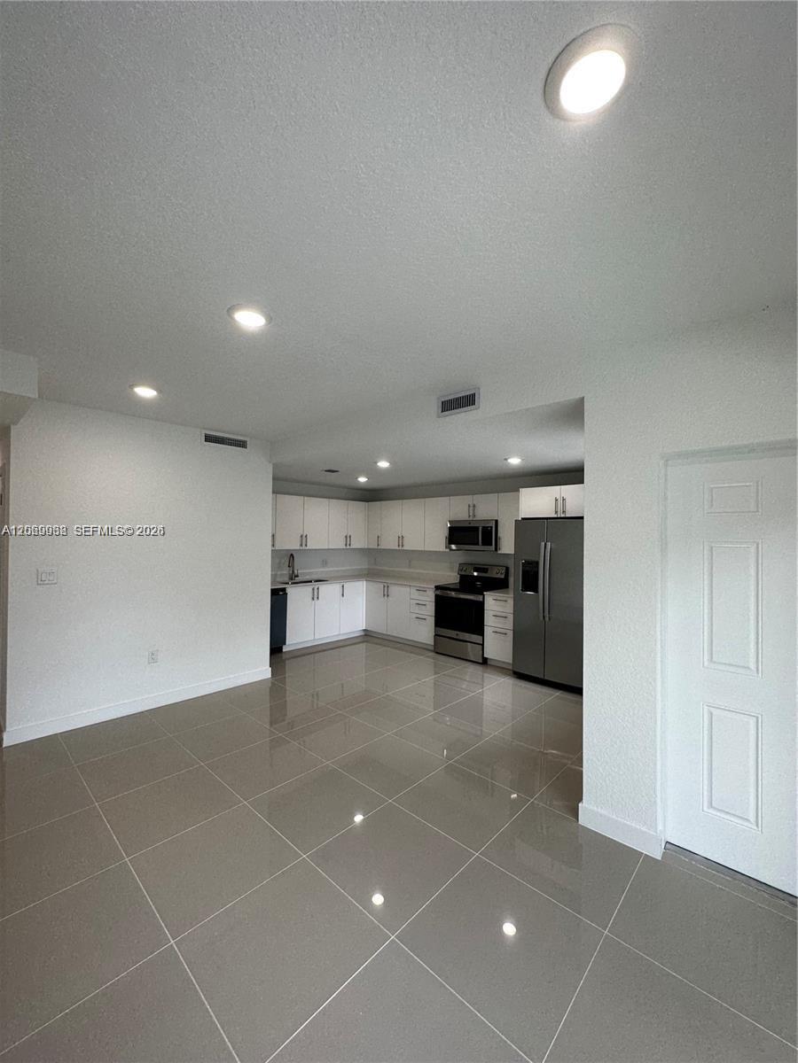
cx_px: 399
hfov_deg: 85.7
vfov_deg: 102.1
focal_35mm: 14
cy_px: 532
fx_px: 430
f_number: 2.2
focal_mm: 2.22
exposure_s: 1/120
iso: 80
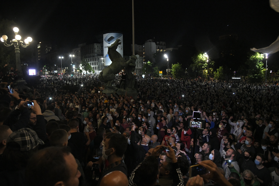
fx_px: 186
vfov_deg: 53.1
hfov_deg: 73.7
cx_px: 140
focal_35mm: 24
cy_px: 93
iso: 10000
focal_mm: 24
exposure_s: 1/125
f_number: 4
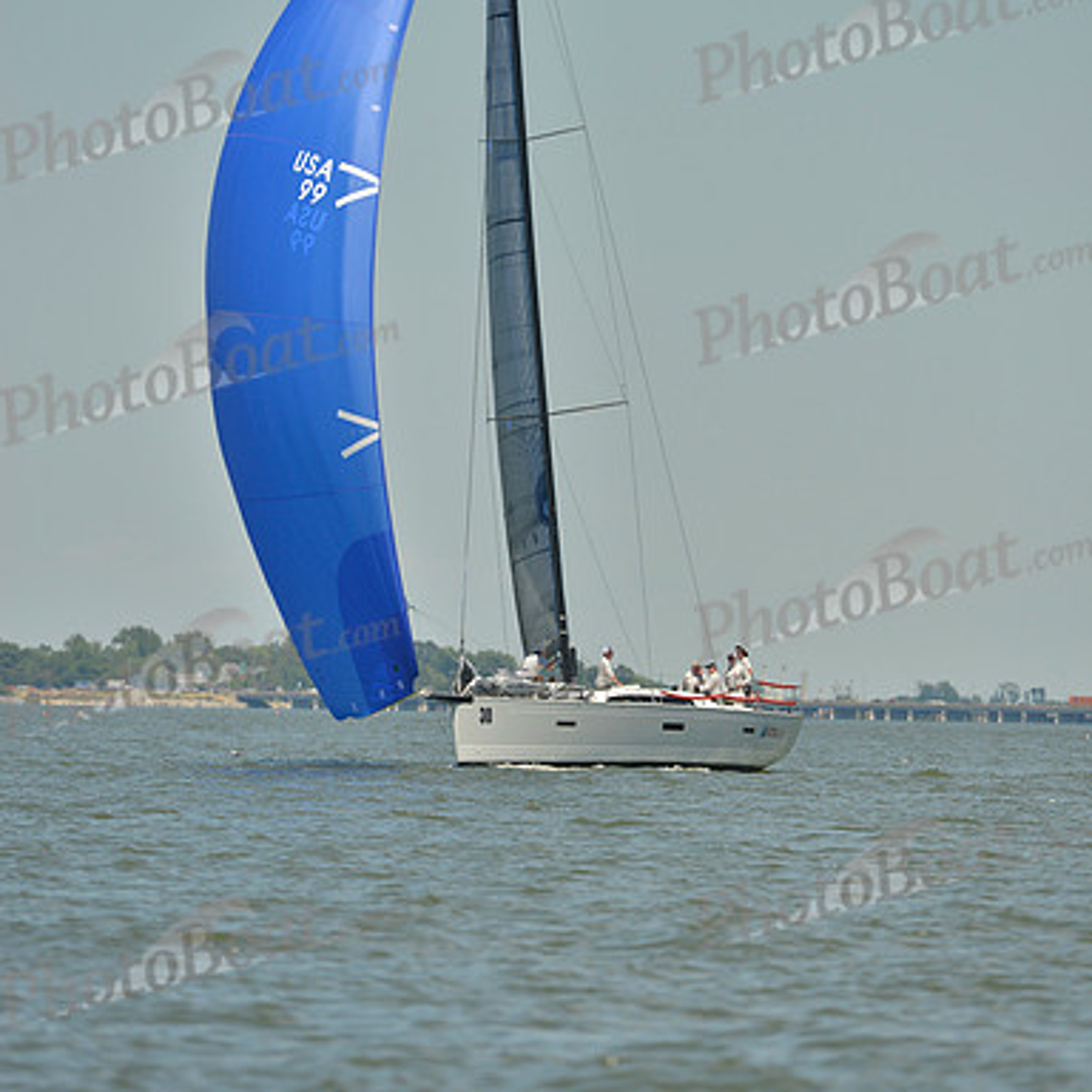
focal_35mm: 436
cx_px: 547
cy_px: 481
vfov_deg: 4.0
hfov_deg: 4.0
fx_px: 15561
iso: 200
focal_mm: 340
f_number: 5.6
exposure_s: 1/1600
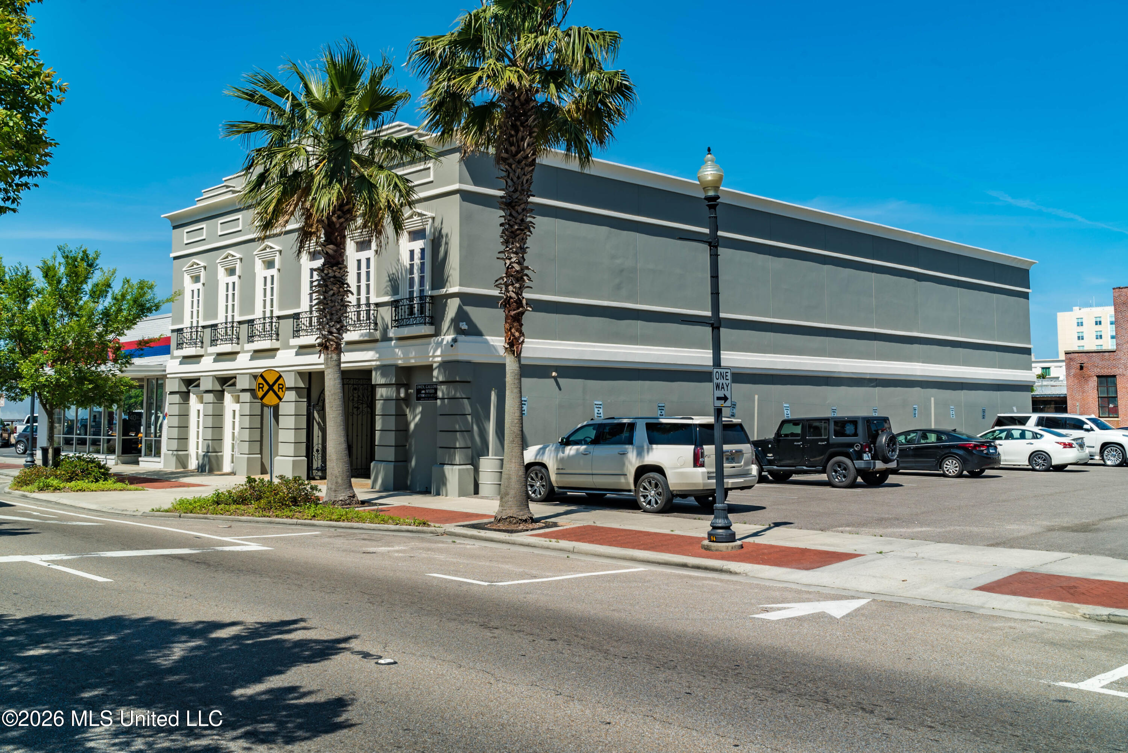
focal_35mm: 35
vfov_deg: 37.9
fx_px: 1097
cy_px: 376
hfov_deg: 54.4
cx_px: 564
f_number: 13
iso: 100
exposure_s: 1/100
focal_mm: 35
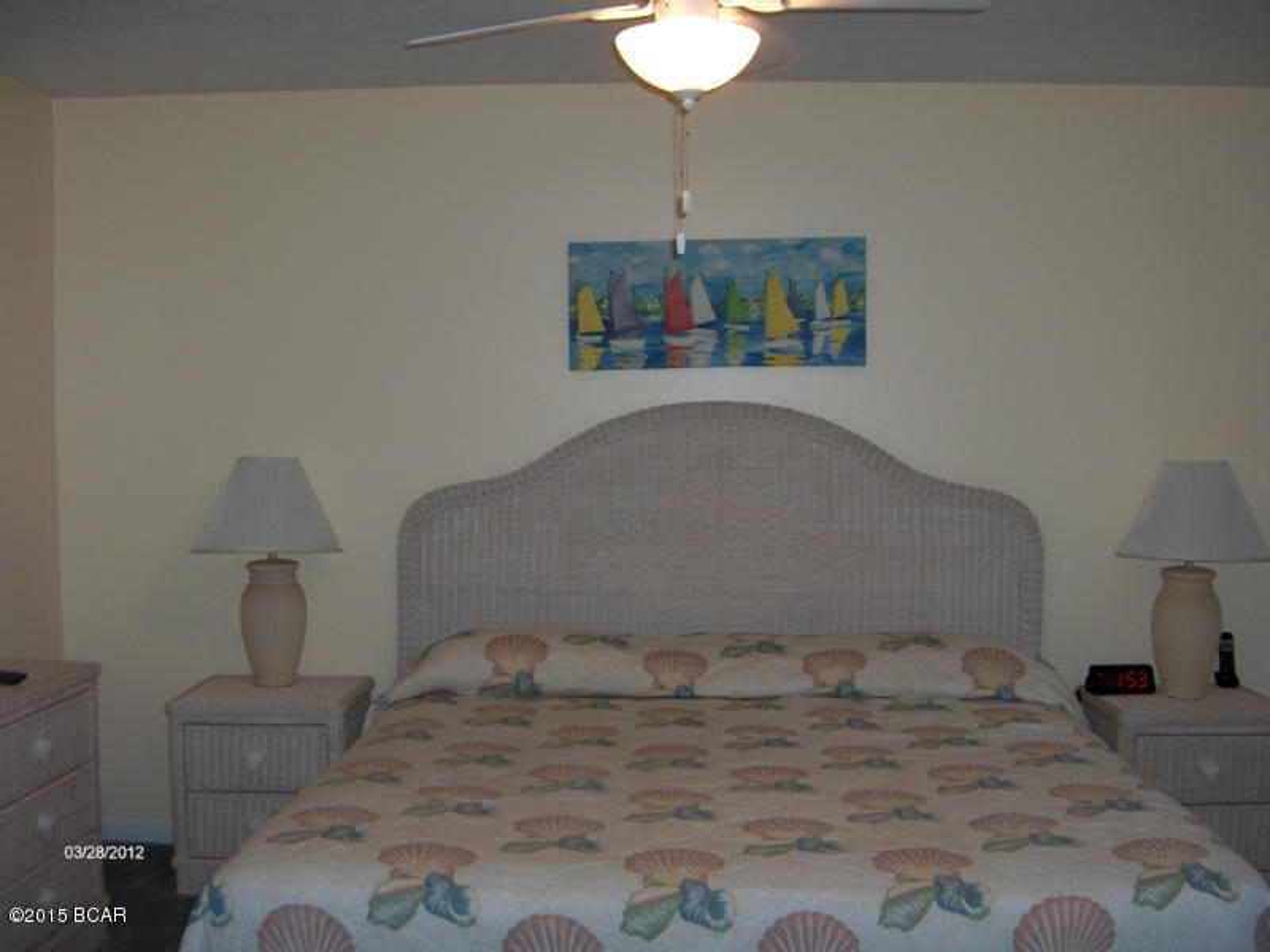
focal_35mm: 39
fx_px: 1431
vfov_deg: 36.8
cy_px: 476
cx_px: 635
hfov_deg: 47.9
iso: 100
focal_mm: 8
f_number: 2.8
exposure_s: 1/60
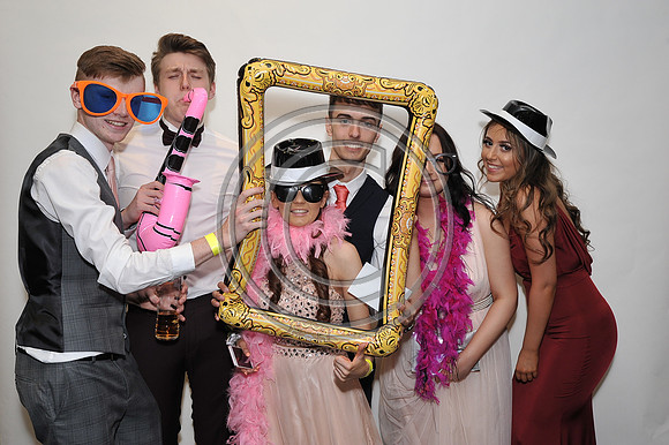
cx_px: 334
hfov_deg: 46.4
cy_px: 222
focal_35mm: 42
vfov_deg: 31.9
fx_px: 780
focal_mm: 42
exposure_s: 1/60
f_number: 6.3
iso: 800
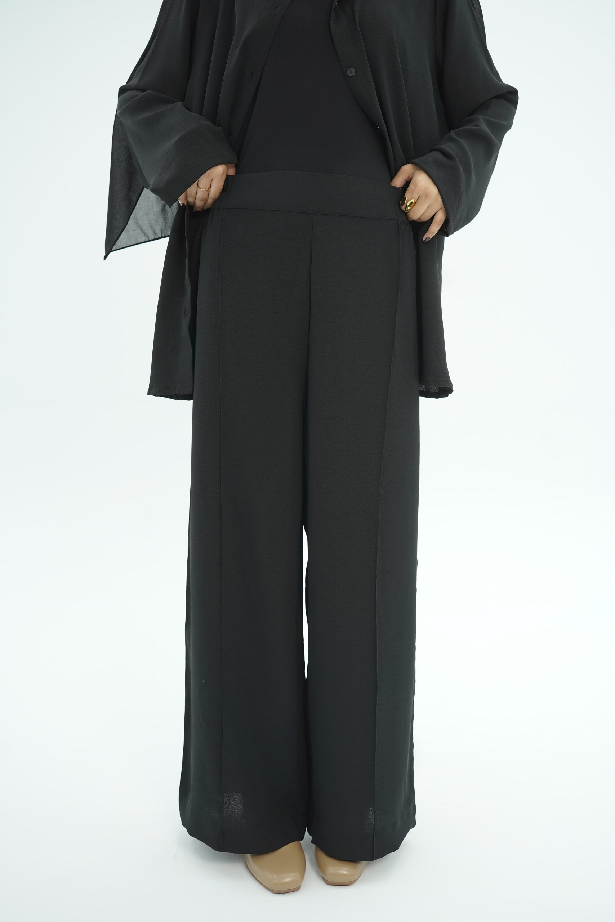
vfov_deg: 54.4
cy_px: 461
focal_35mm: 35
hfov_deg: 37.9
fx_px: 897
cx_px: 308
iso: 500
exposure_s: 1/125
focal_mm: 35
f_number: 4
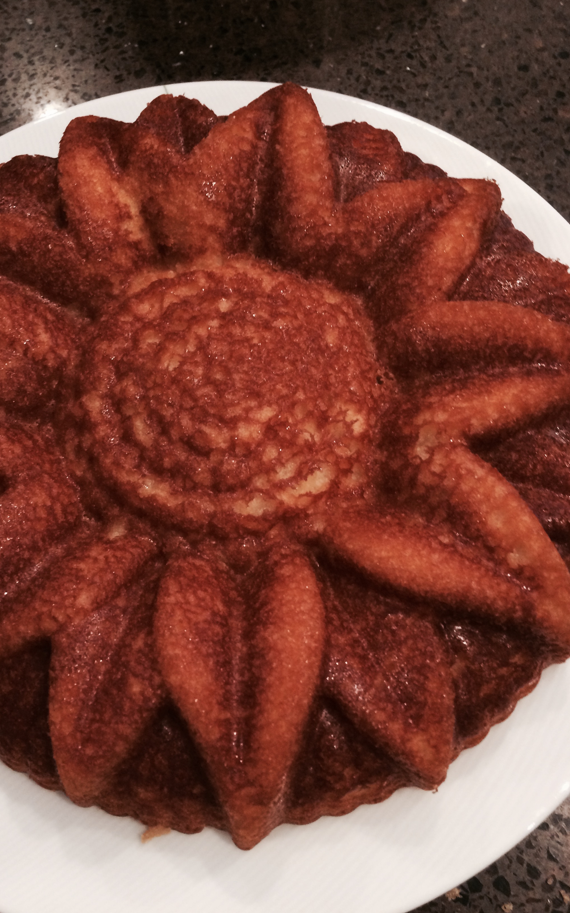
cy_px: 454
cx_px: 249
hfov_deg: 40.5
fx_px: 771
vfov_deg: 61.2
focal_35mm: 31
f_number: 2.2
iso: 160
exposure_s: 1/30
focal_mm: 4.15
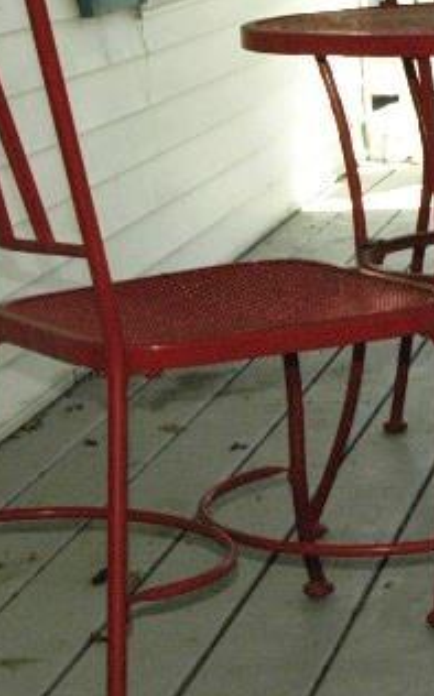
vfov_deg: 15.6
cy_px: 181
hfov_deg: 9.6
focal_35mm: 134
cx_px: 549
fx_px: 2534
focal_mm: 27
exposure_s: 1/250
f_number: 13
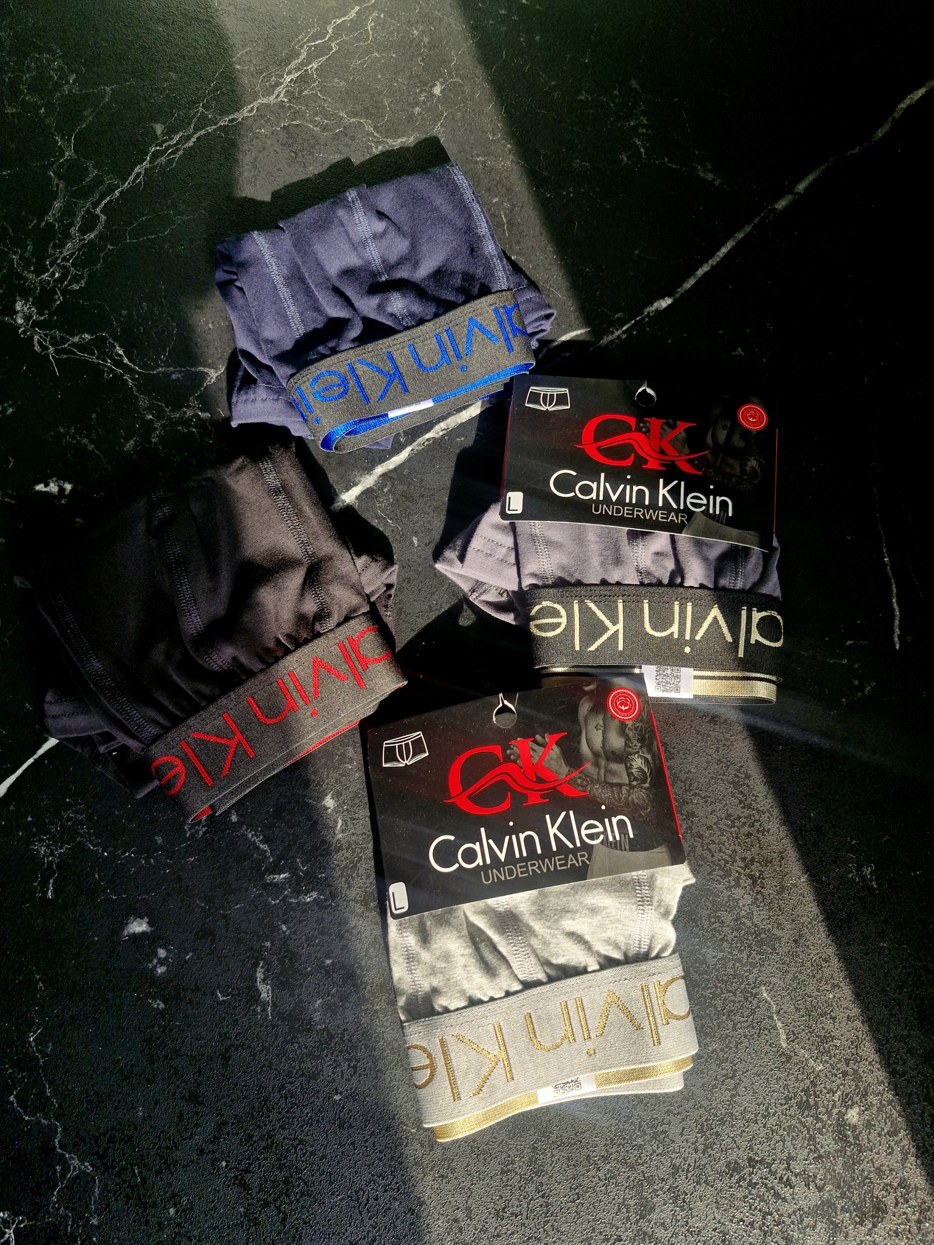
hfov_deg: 58.9
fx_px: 827
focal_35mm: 23
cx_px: 467
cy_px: 622
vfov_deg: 73.9
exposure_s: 1/182
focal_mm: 5.54
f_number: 1.8
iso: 50
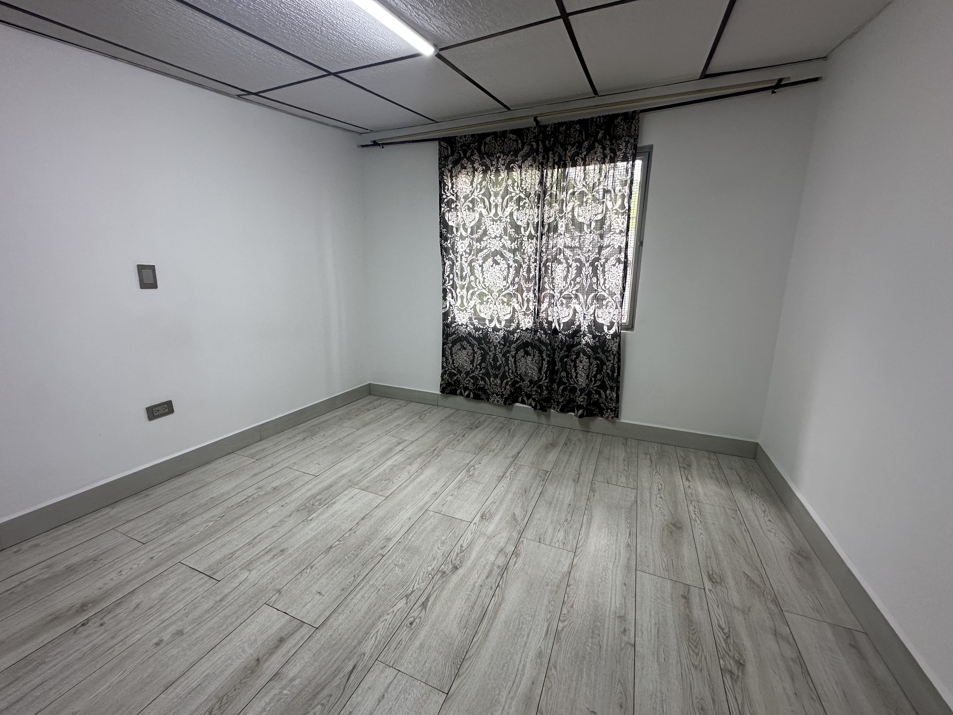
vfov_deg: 85.7
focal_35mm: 14
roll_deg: -0.9
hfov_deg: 102.1
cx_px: 476
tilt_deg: -10.1
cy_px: 358
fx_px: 385
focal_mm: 2.22
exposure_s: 1/120
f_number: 2.2
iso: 160
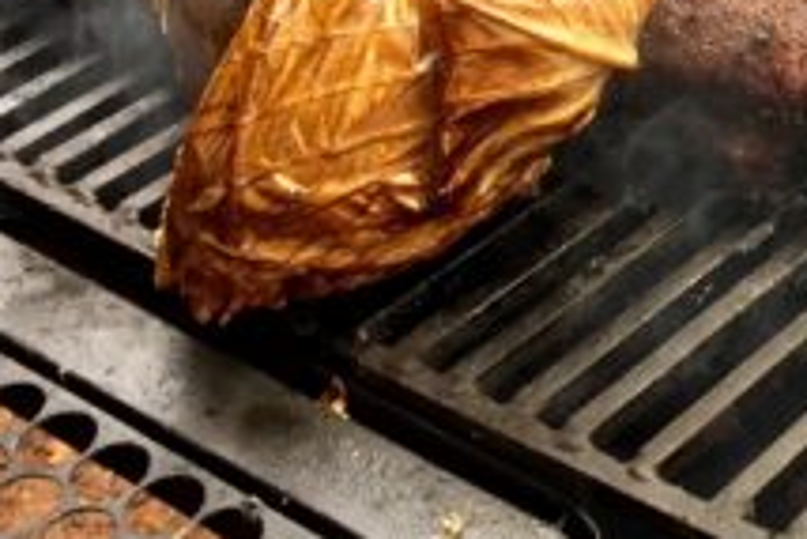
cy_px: -109
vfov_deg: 13.0
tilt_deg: -30.9
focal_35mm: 103
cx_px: 1003
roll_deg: +0.9
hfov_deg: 18.6
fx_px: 2310
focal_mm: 4.15
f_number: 2.2
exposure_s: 1/120
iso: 40
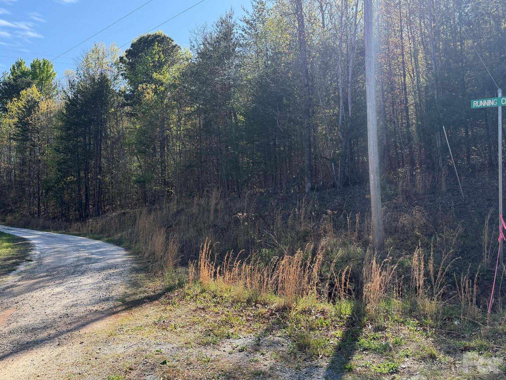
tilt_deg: +6.3
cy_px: 175
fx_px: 439
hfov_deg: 59.9
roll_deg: +0.9
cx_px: 245
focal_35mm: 30
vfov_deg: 46.8
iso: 100
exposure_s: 1/1585
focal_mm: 6.76
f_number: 1.78
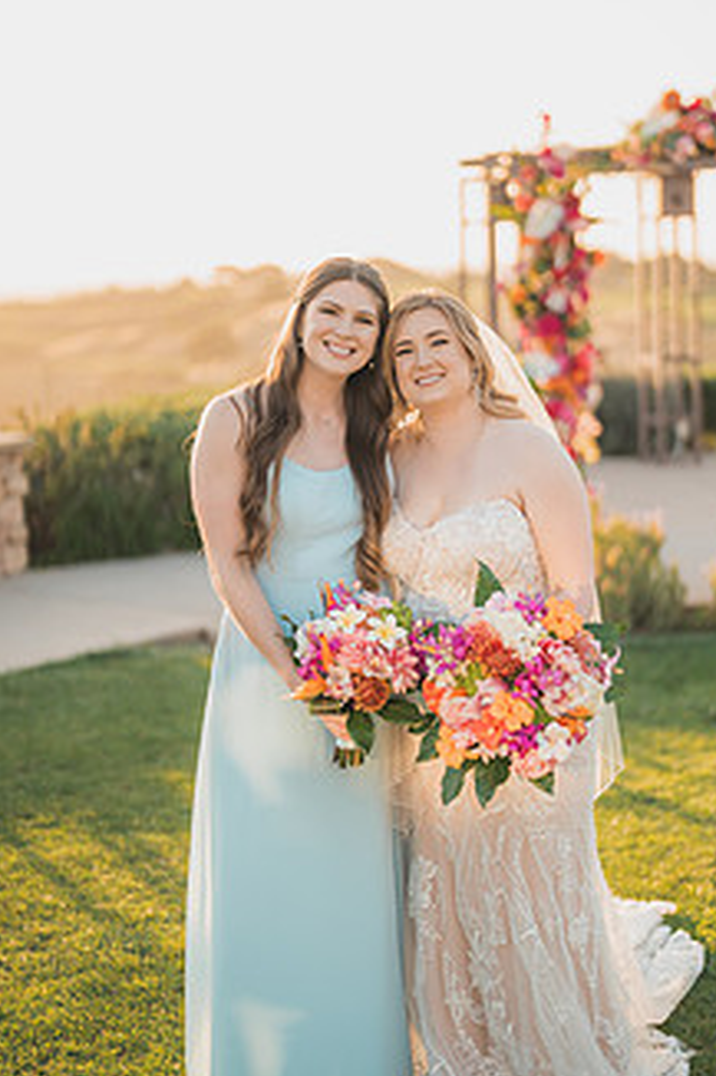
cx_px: 439
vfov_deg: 29.3
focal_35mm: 69
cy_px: 551
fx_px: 2061
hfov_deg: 19.7
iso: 200
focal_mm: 50
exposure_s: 1/2500
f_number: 1.2
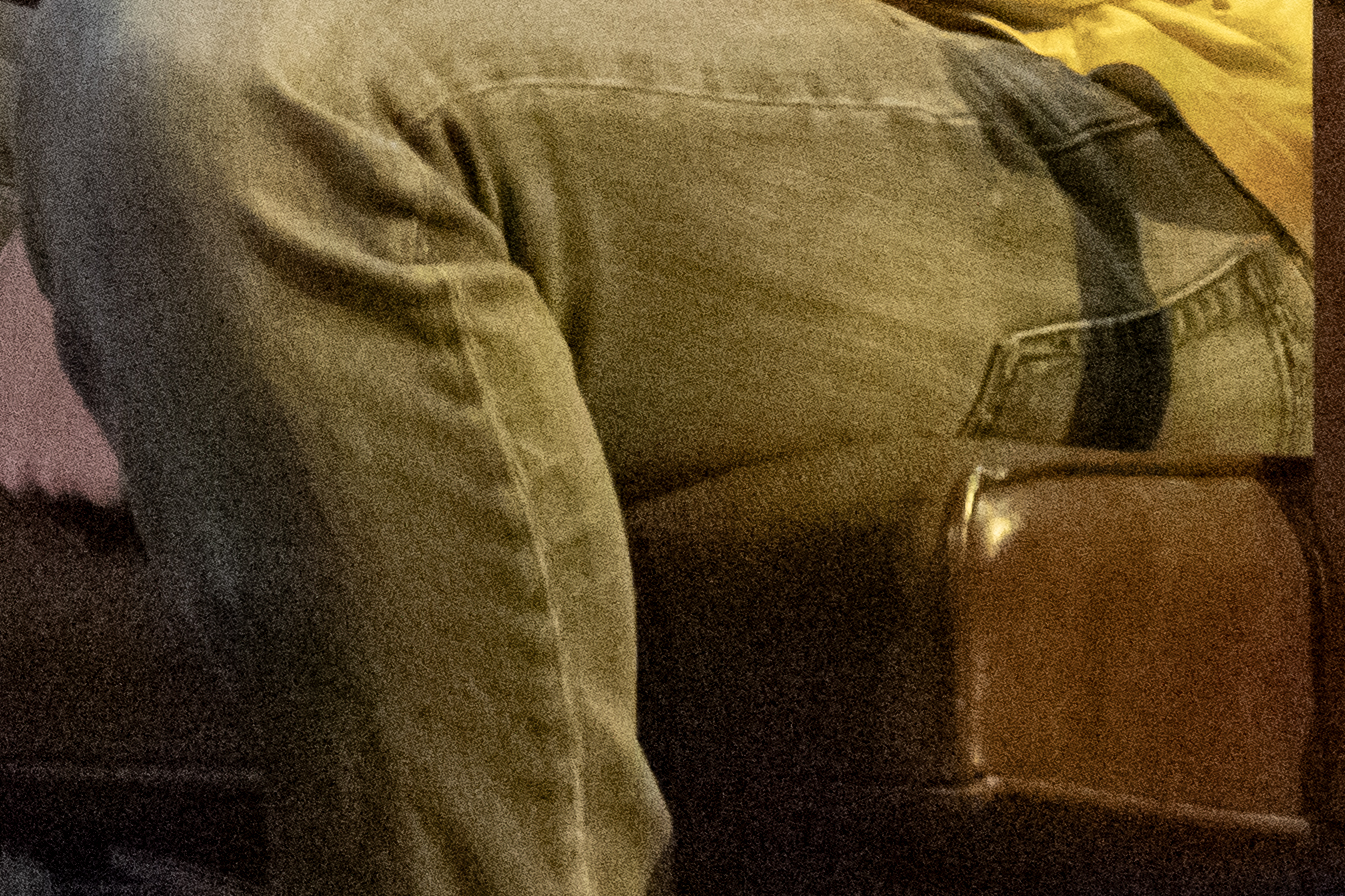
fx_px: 16396
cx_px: -1960
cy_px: -734
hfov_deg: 4.6
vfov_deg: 3.1
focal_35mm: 439
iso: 32000
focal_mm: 70
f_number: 4
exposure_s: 1/250
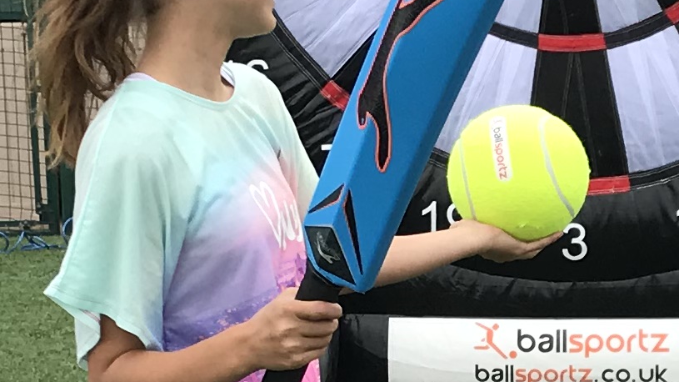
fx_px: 2718
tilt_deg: -8.6
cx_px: 612
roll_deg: +0.3
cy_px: 401
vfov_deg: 8.0
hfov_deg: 14.1
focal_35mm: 151
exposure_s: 1/656
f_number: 1.8
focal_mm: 3.99
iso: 20
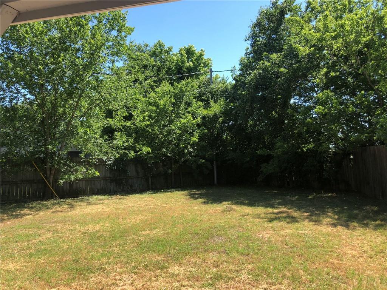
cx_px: 194
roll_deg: -0.3
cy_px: 145
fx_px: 313
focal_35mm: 28
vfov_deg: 49.7
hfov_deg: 63.4
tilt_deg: +4.4
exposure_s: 1/684
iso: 20
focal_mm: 4
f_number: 1.8
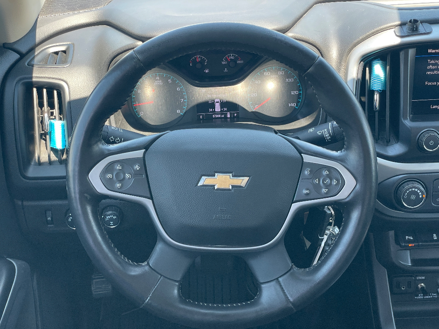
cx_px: 220
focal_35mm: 52
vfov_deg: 28.0
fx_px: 659
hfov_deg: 36.8
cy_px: 164
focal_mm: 6
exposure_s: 1/99
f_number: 2
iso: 64
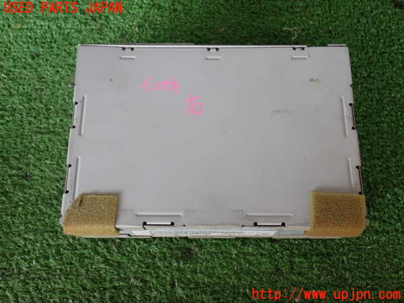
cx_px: 202
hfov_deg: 49.0
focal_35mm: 38
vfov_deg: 37.7
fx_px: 443
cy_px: 152
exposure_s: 1/80
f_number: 2.7
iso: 125
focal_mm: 6.83
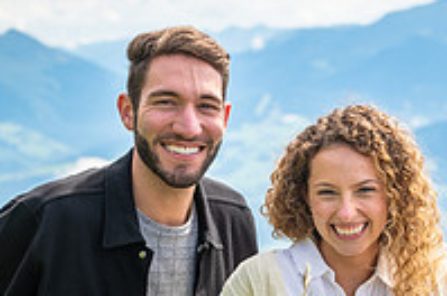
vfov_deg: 6.7
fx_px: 2529
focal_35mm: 204
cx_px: 380
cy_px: 334
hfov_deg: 10.1
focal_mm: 70
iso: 100
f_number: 6.3
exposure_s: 1/400
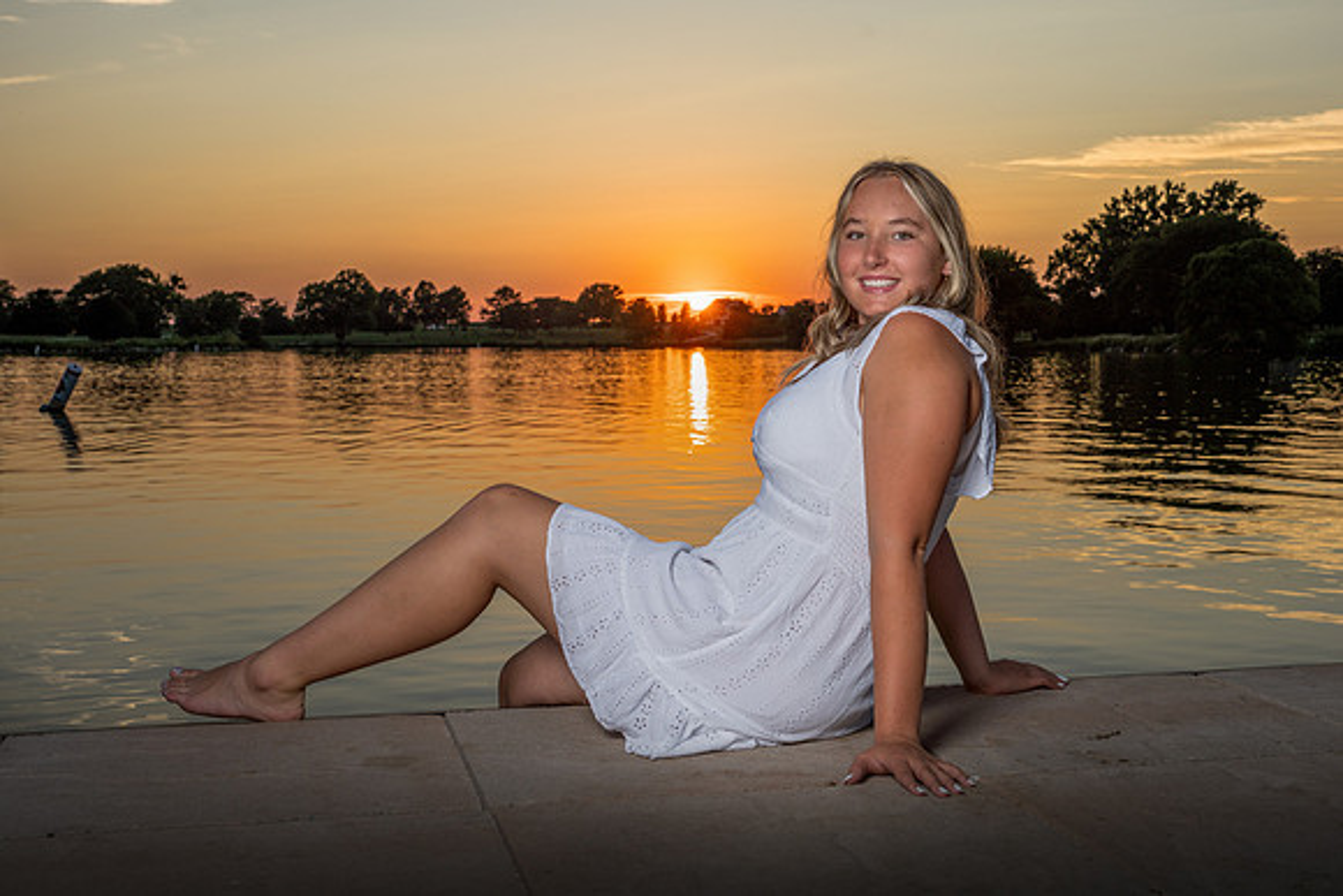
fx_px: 1679
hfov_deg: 43.6
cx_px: 672
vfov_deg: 29.9
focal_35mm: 45
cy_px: 448
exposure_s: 1/200
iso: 100
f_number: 8
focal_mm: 45
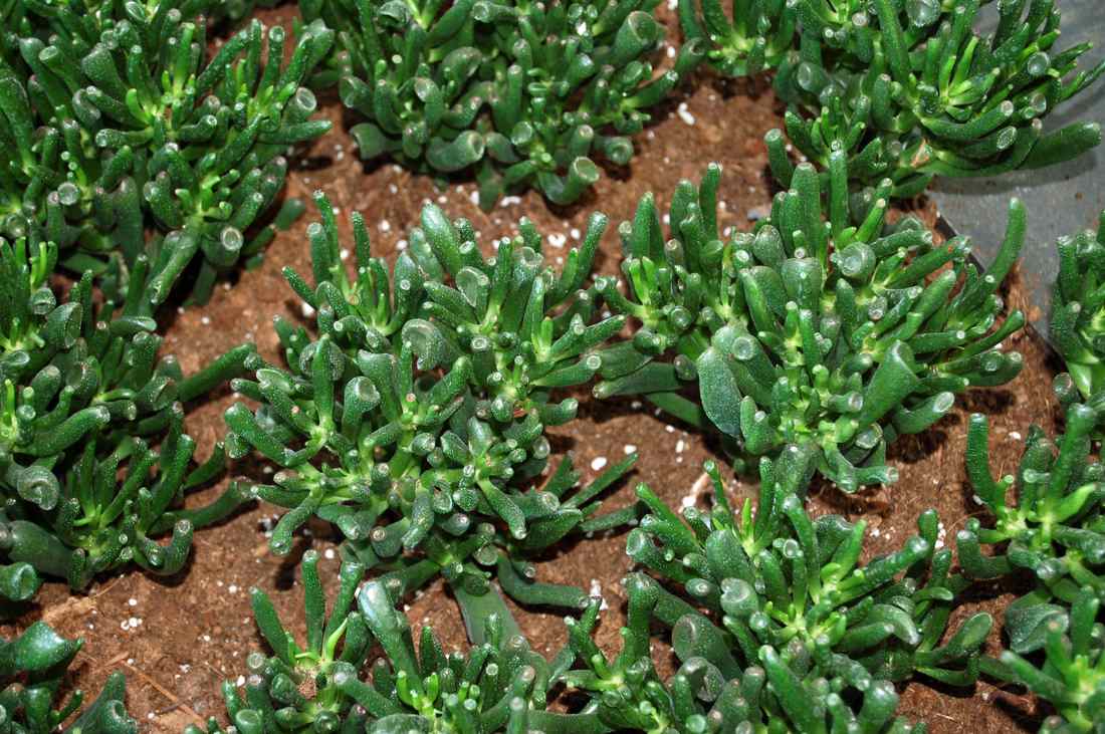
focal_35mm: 82
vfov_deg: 16.5
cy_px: 367
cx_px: 552
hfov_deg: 24.6
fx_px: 2530
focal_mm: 55
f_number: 5.6
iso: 400
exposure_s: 1/60
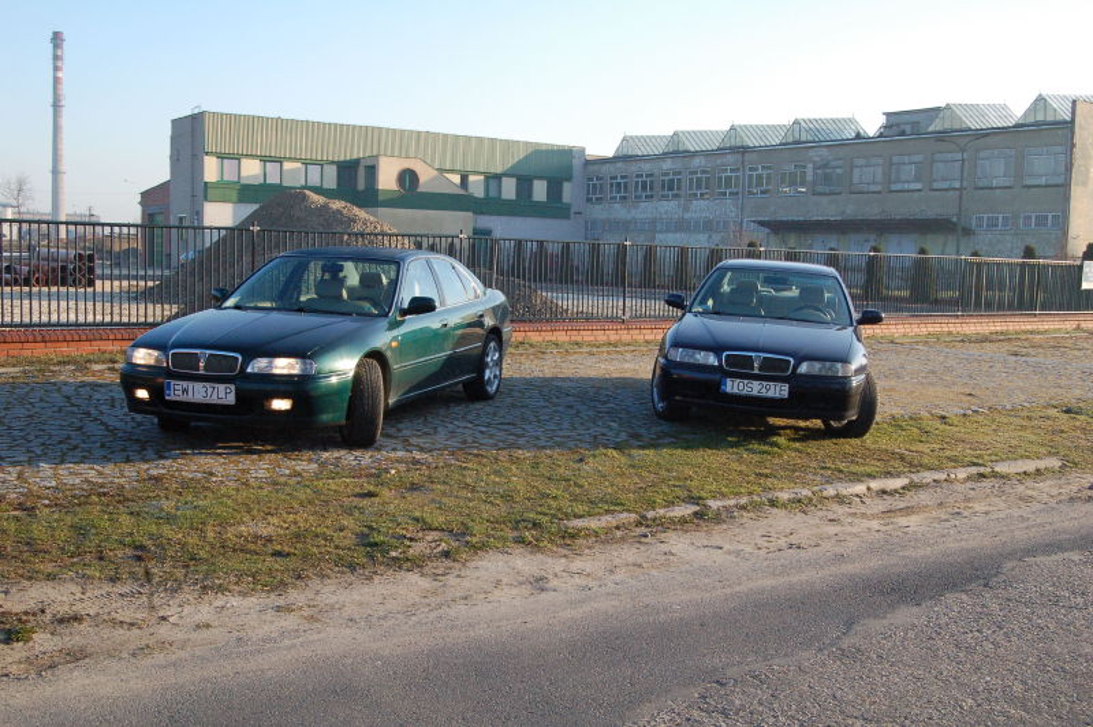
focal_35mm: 39
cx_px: 546
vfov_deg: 34.2
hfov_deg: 49.6
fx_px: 1183
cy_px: 364
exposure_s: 1/200
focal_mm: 26
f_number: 13
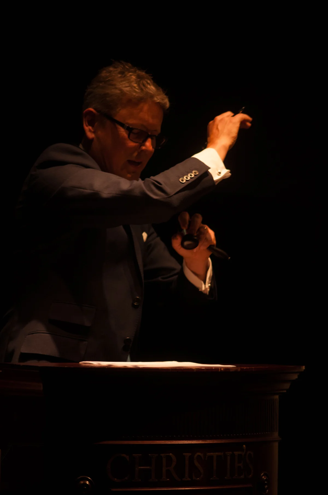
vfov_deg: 7.6
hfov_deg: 5.1
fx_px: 3700
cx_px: 164
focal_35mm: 270
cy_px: 248
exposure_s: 1/200
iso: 400
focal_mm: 180
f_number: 2.8
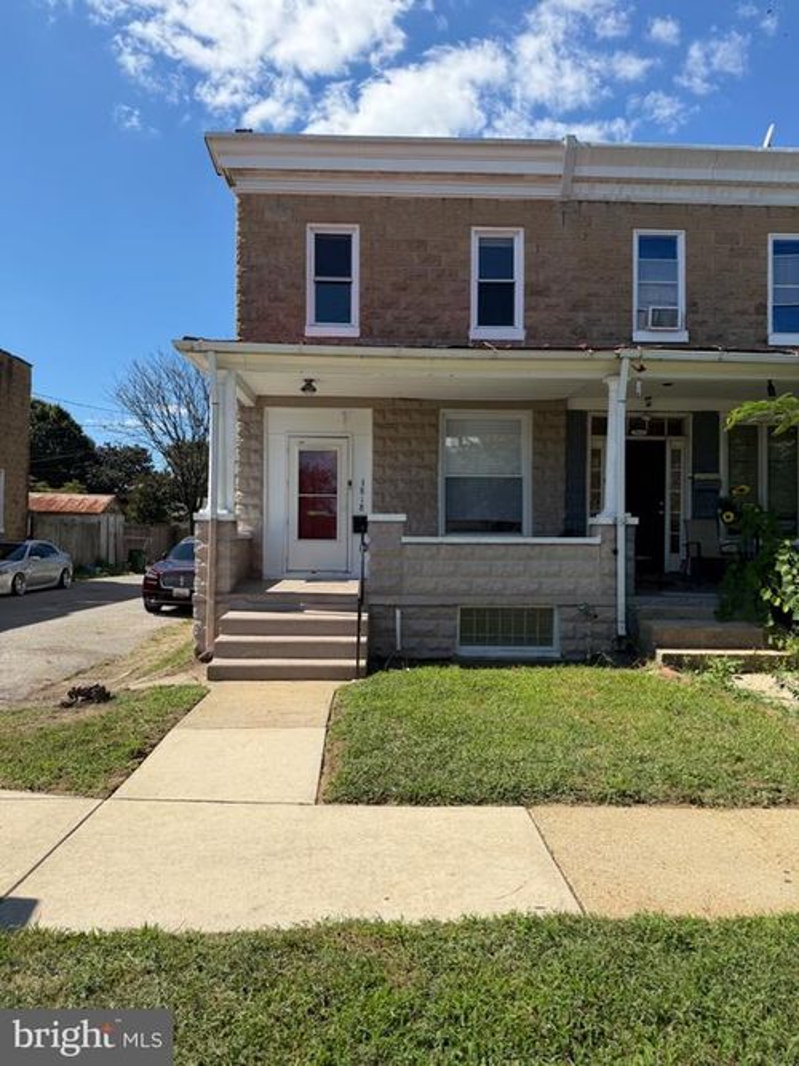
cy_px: 533
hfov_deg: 56.8
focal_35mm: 24
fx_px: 739
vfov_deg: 71.6
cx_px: 400
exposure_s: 1/4673
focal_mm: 6.76
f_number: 1.78
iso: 80
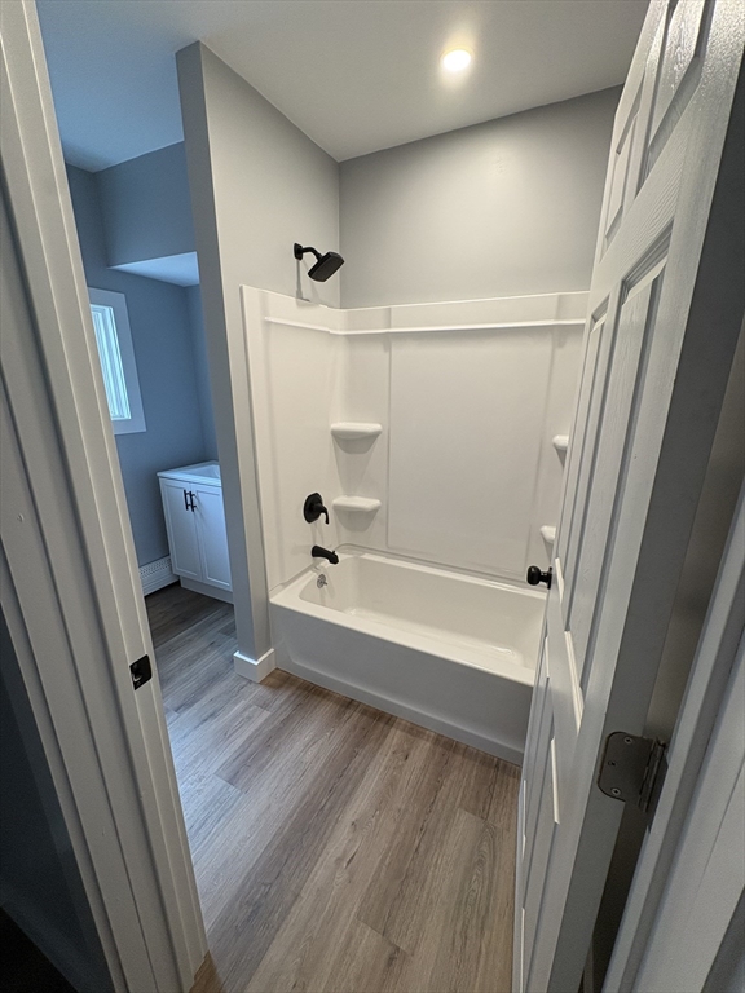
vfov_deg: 102.1
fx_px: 402
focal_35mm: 14
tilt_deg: -15.5
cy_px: 496
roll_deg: +0.0
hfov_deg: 85.7
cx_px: 372
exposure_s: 1/60
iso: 125
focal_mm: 2.22
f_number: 2.2
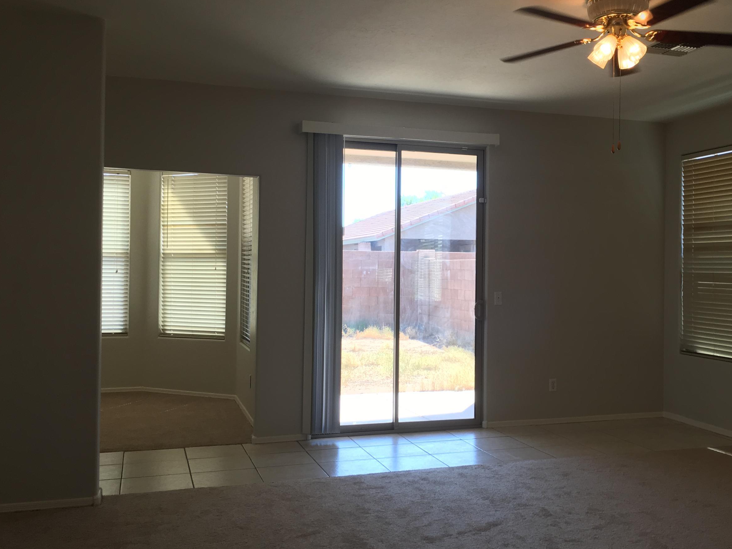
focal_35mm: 37
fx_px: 783
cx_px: 444
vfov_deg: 38.7
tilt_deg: +1.5
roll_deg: -0.4
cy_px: 261
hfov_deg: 49.8
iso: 32
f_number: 2.2
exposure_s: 1/120
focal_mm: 4.15
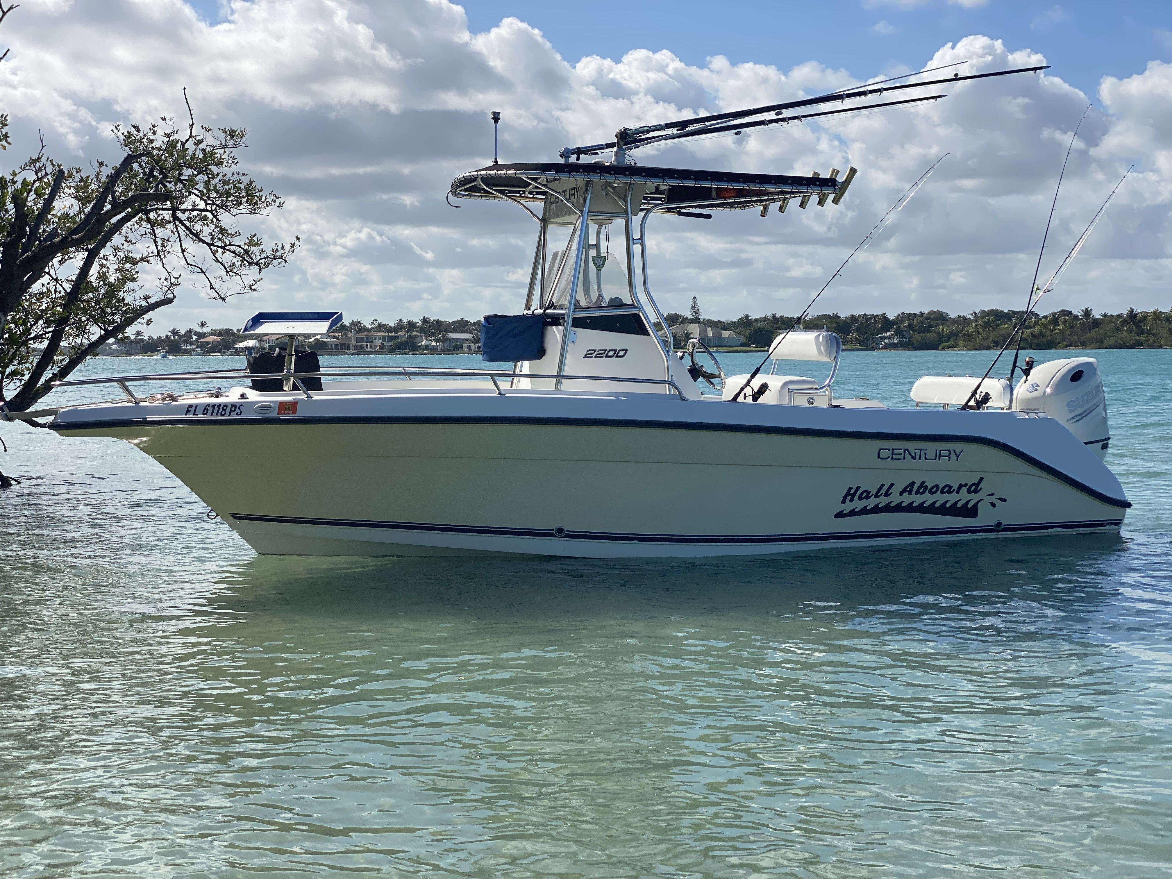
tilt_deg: -3.6
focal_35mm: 52
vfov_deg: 28.0
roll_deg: +0.5
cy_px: 440
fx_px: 1761
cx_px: 586
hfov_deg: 36.8
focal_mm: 6
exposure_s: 1/3425
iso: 20
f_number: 2
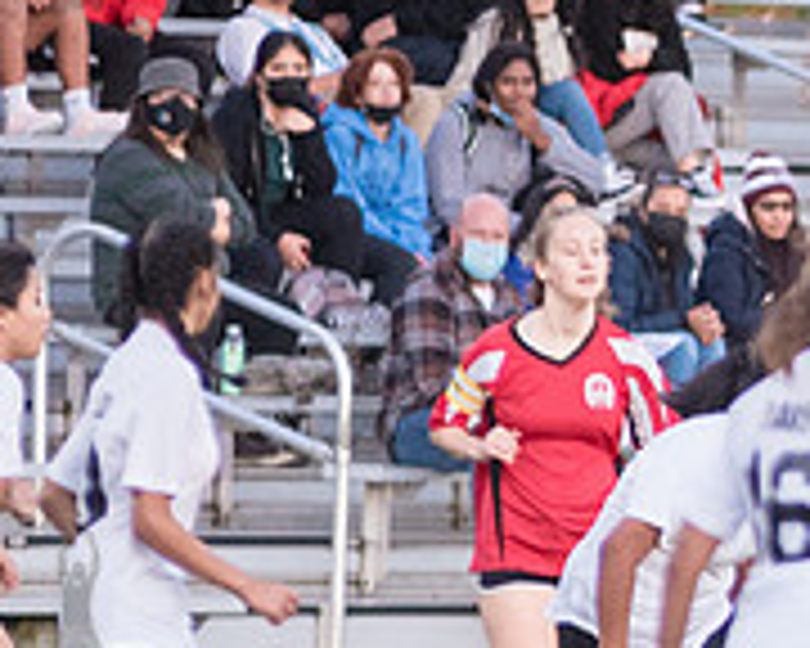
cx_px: 1464
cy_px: 537
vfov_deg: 1.6
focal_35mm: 995
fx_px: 23853
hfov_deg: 1.9
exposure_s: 1/640
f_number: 4
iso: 2000
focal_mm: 200
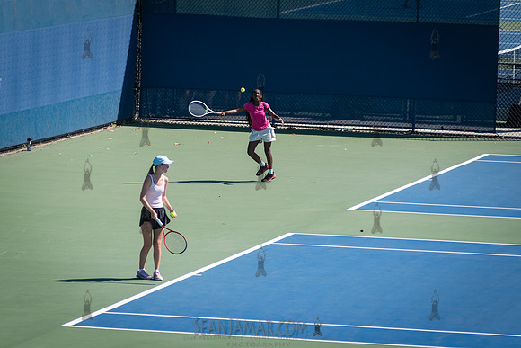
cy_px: 143
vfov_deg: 5.5
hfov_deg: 8.3
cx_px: 260
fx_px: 3603
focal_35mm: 249
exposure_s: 1/1600
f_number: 4
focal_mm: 200
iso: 200
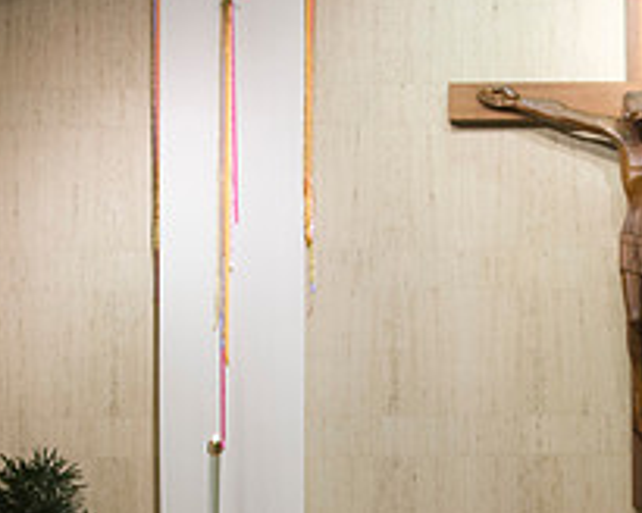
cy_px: 335
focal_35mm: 186
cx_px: 407
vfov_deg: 8.3
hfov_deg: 10.4
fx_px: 3534
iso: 1600
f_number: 2.8
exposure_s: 1/80
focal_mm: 70
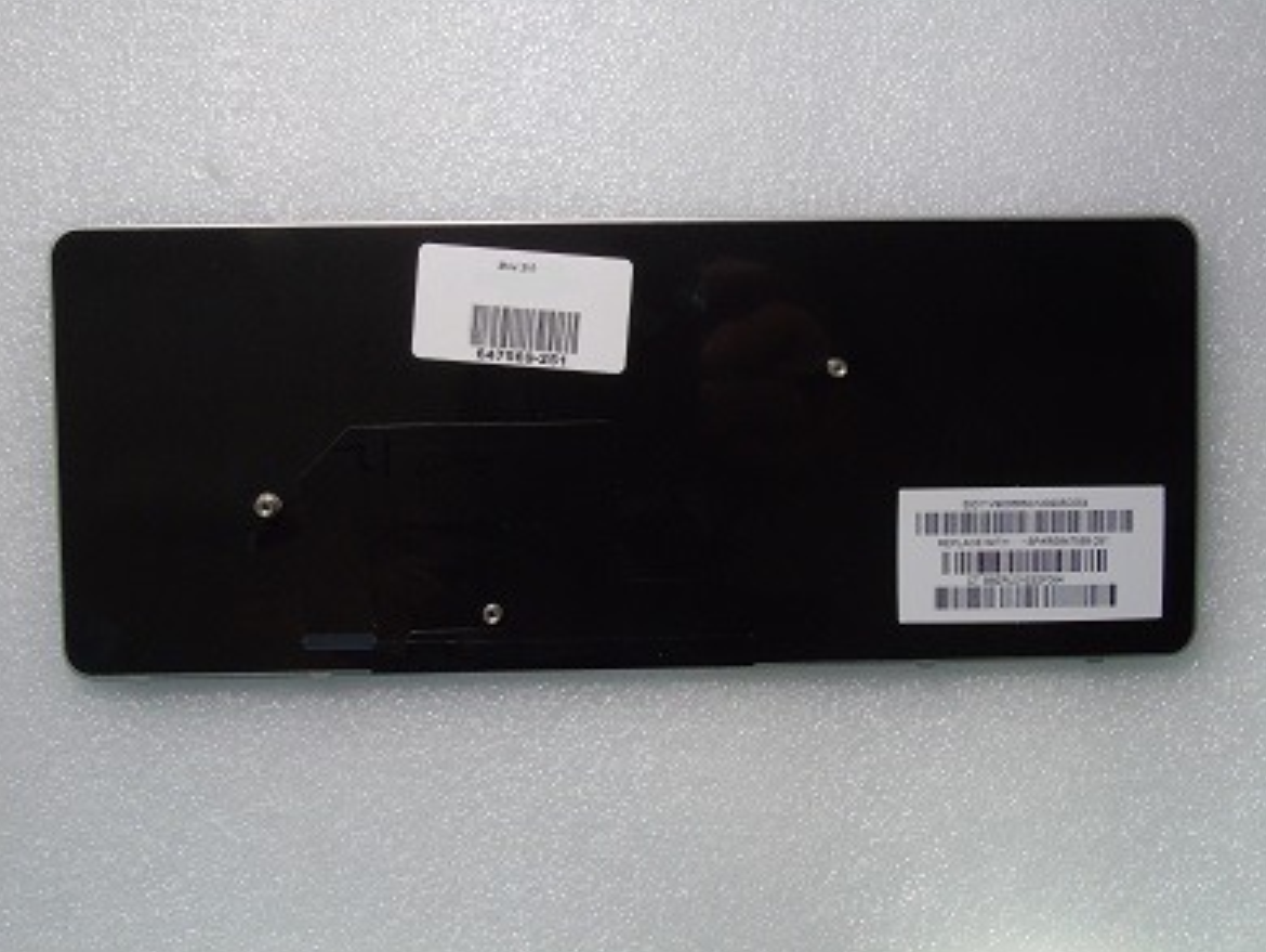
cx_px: 623
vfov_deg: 35.2
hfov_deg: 45.7
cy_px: 474
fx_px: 1500
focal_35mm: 41
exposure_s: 1/40
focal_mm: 7.1
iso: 400
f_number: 6.5
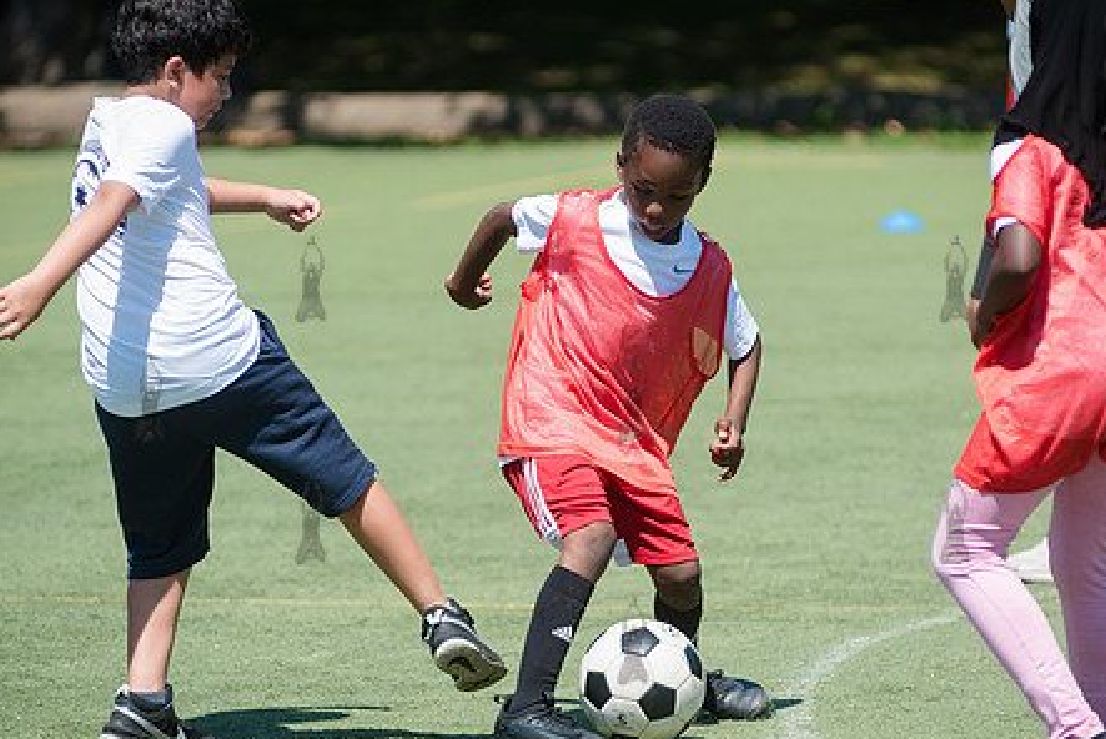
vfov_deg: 4.1
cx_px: 485
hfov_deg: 6.2
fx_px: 10268
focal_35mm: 334
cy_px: 582
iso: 200
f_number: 4
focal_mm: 185
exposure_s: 1/1600
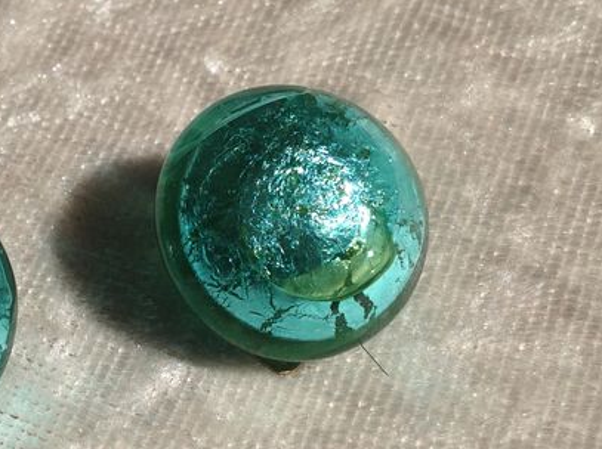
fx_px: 1493
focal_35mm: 86
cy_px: 256
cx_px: 68
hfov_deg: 22.3
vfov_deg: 17.1
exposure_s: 1/4329
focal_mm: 4.28
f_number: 2.4
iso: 50
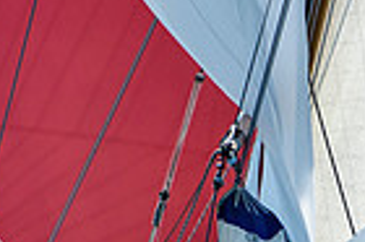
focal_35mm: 2490
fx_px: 25216
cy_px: 420
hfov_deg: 0.8
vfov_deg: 0.6
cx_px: 321
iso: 400
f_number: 5.6
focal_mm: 400
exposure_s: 1/2500
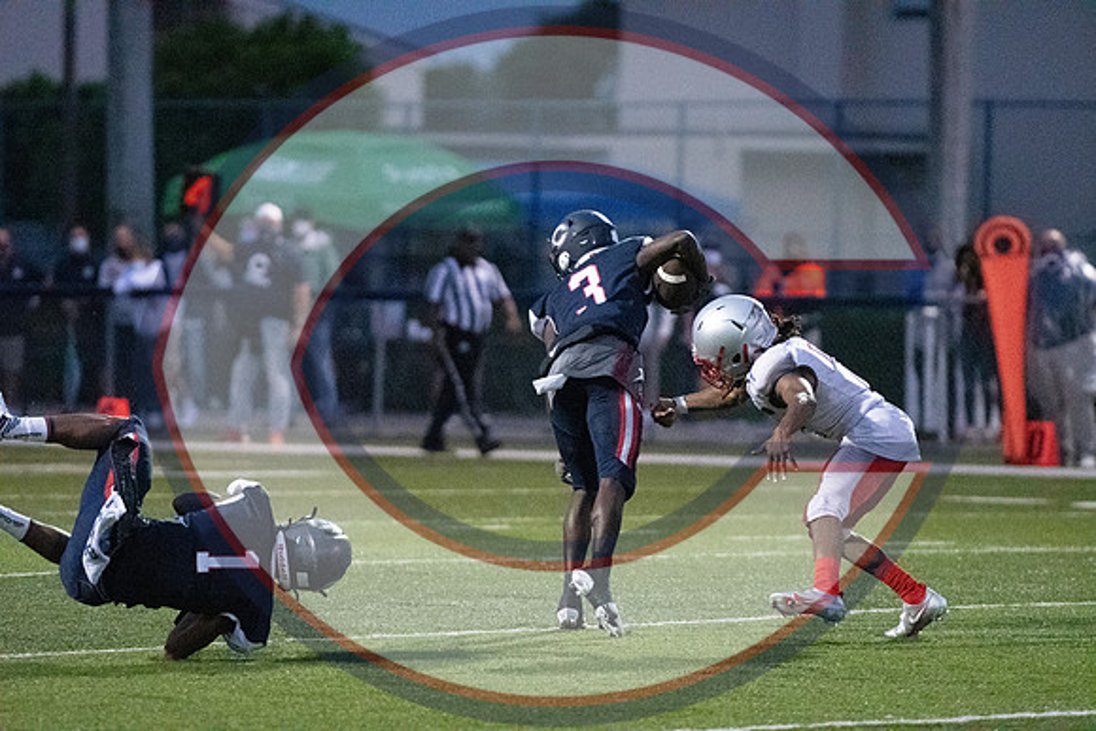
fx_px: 9135
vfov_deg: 4.6
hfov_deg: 6.9
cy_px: 366
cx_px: 548
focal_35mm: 300
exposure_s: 1/2500
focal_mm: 200
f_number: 2.8
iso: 28800
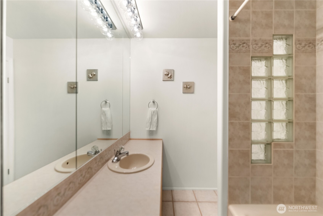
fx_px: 140
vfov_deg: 75.2
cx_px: 162
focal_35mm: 16
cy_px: 108
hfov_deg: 98.1
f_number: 2.8
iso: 400
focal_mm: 15.6
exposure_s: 1/250
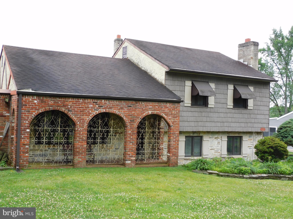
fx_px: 339
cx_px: 146
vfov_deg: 36.0
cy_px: 110
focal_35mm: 40
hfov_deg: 46.8
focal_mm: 7.2
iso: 125
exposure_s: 1/200
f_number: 3.8
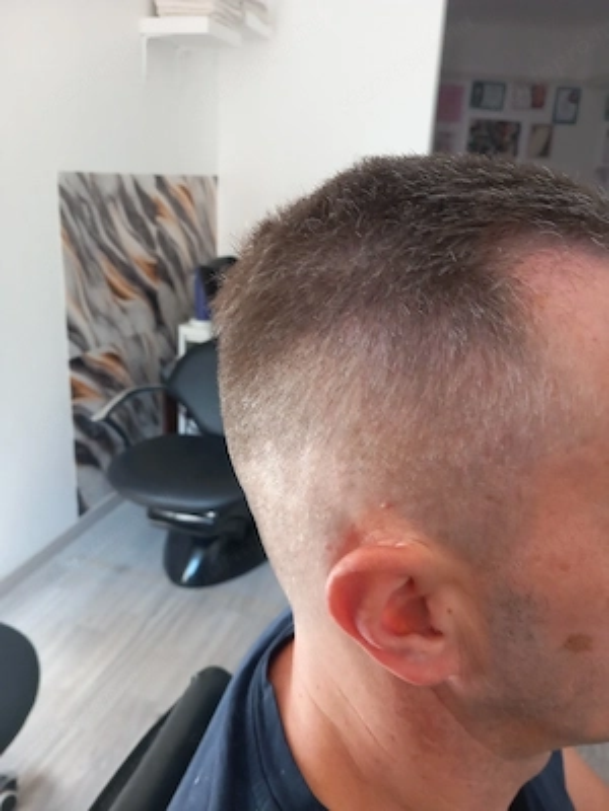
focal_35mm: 27
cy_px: 406
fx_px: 633
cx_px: 304
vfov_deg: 65.3
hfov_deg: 51.4
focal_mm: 4
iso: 100
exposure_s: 1/50.3
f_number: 1.8
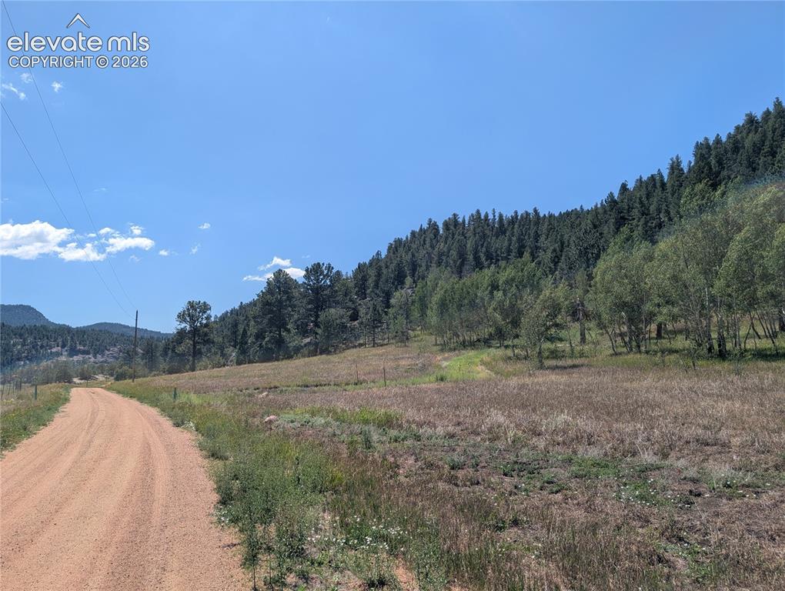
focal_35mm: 24
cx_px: 392
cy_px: 296
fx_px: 545
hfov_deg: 71.5
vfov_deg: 56.9
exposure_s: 1/1323
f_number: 1.68
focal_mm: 6.9
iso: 20
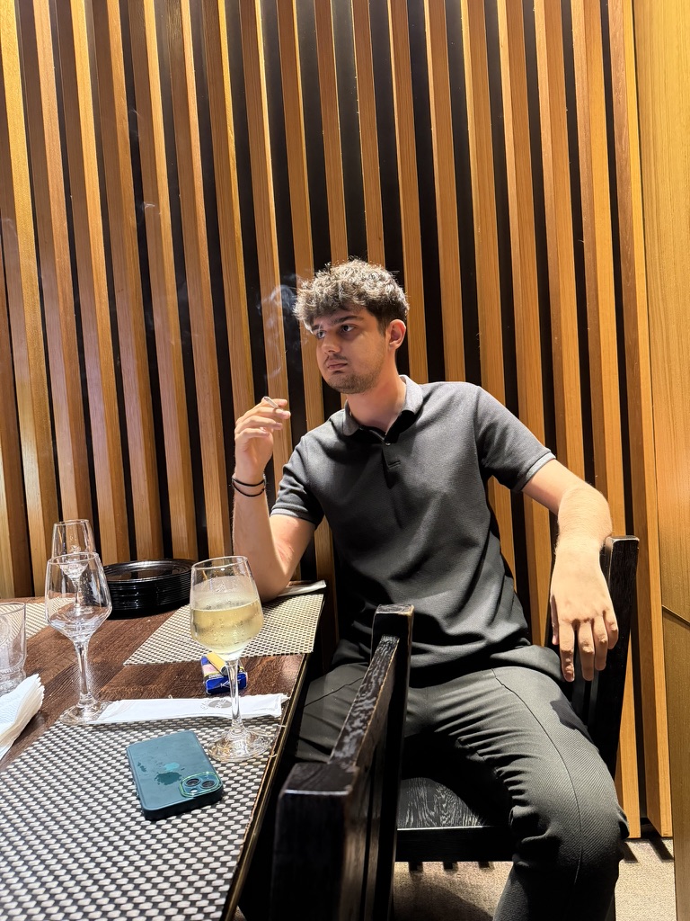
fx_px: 638
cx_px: 345
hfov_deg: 56.8
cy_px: 460
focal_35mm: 24
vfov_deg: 71.6
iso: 1000
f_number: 1.78
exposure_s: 1/40
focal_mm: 6.76
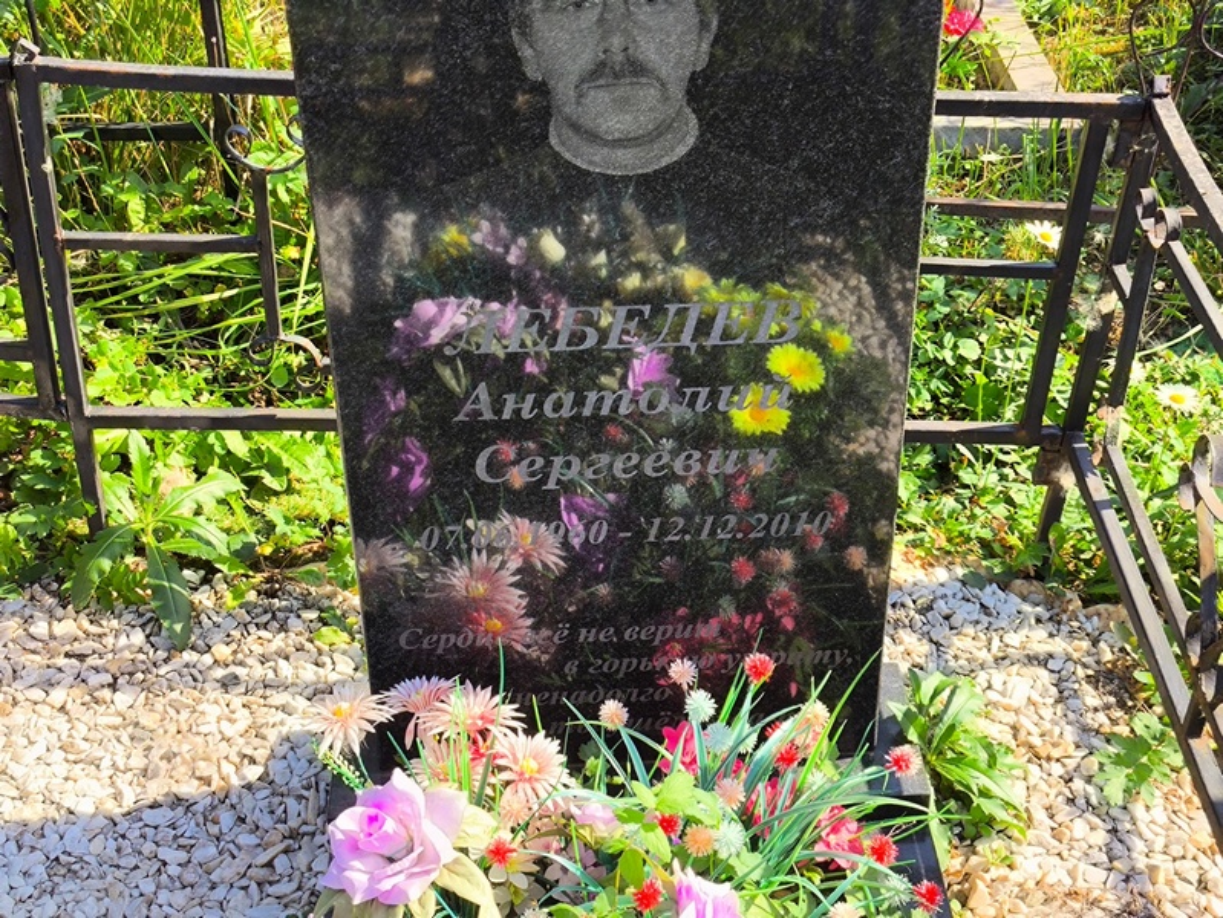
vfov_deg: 29.1
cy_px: 459
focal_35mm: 50
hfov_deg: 38.2
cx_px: 612
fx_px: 1767
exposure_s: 1/541
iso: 50
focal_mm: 4.71
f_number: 1.7
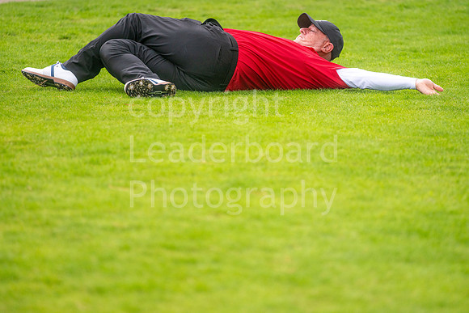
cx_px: 241
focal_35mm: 309
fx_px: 4021
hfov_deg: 6.7
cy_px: 152
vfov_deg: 4.5
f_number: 4.5
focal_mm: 300
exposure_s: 1/3200
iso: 400
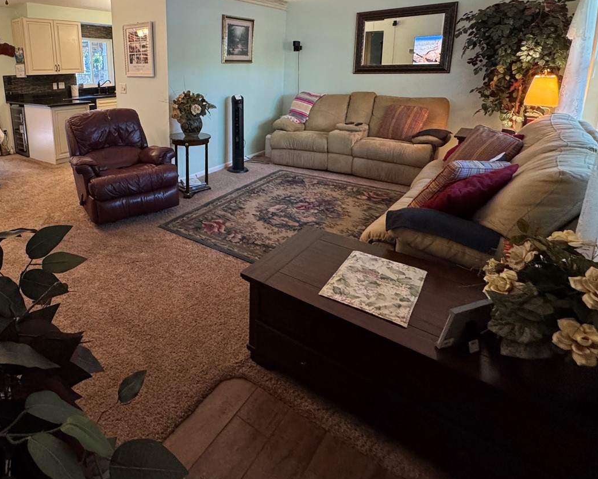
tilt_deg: -12.3
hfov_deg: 74.3
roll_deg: +1.6
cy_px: 149
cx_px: 182
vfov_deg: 63.4
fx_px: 372
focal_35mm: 21
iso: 500
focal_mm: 2.22
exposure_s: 1/60
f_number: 2.2
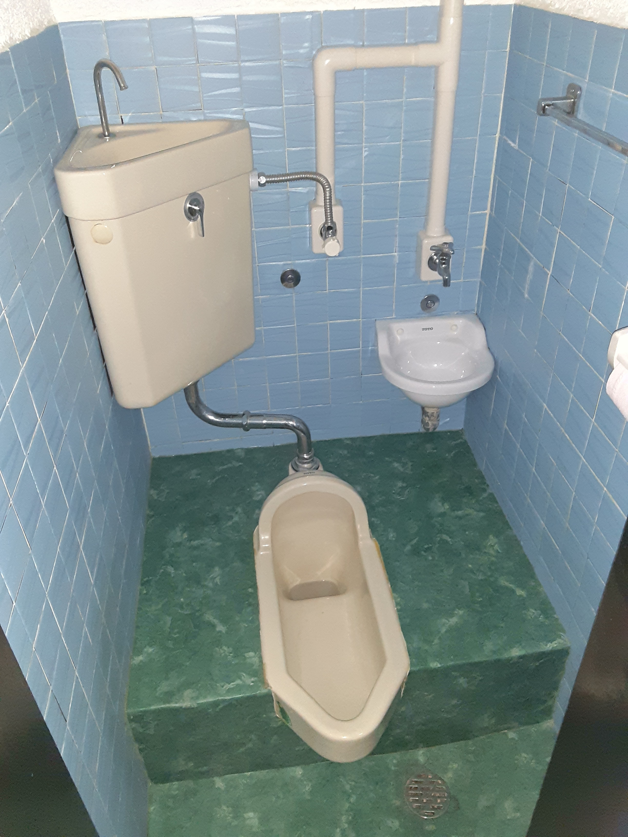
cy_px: 418
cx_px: 314
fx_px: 653
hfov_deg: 51.4
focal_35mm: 27
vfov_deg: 65.3
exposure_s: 1/17
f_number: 1.9
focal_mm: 2.91
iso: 1000
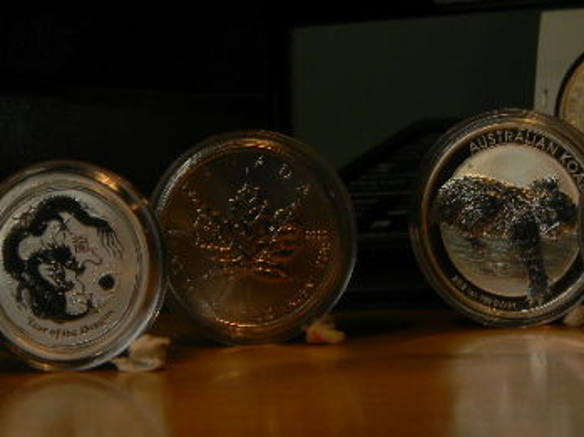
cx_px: 433
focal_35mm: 131
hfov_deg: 15.0
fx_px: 2208
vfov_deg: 11.3
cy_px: 245
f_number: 4.5
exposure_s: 1/237
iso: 80
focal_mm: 15.1
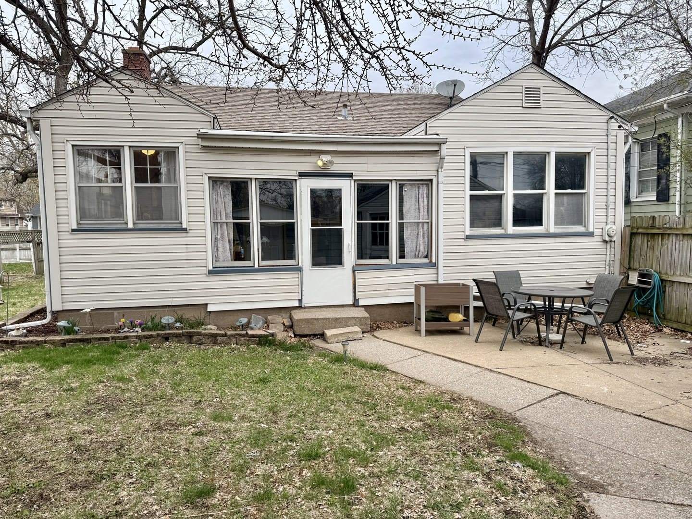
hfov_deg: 71.6
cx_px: 346
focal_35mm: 24
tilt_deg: -3.6
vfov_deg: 56.8
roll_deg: +0.6
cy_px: 260
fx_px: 480
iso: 80
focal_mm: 6.76
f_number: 1.78
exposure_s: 1/788
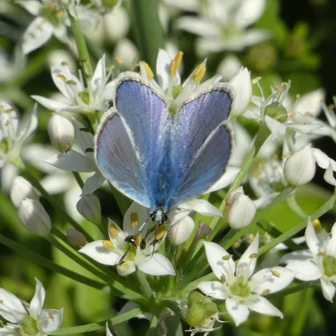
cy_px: 168
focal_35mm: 474
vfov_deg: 3.7
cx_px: 165
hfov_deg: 3.7
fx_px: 5205
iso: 80
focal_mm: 71.7
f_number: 5.6
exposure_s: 1/200
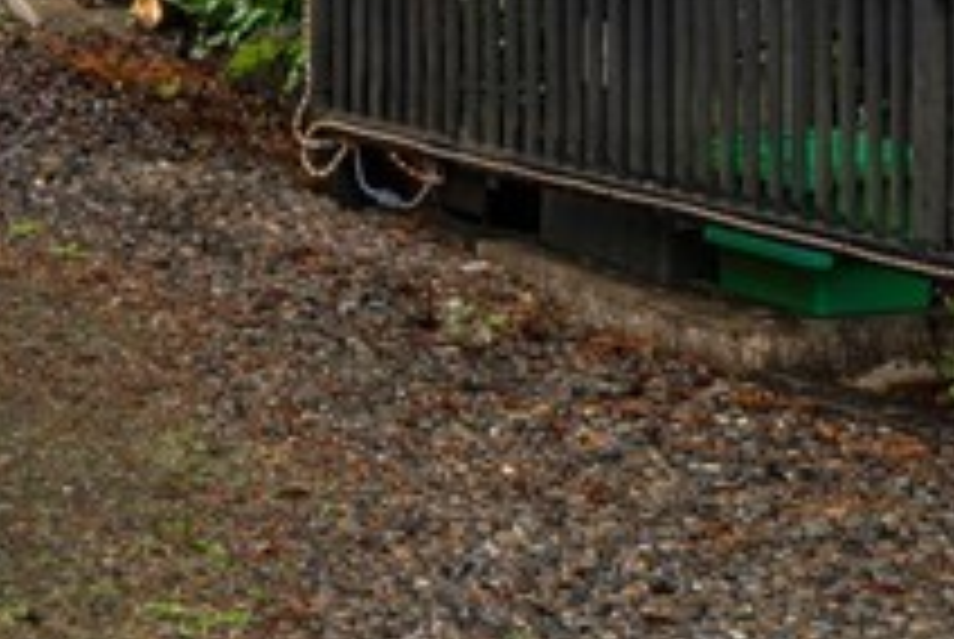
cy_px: -504
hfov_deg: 11.2
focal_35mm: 179
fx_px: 4750
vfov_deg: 7.5
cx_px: -243
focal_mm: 35
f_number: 6.3
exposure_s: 1/40
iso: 100
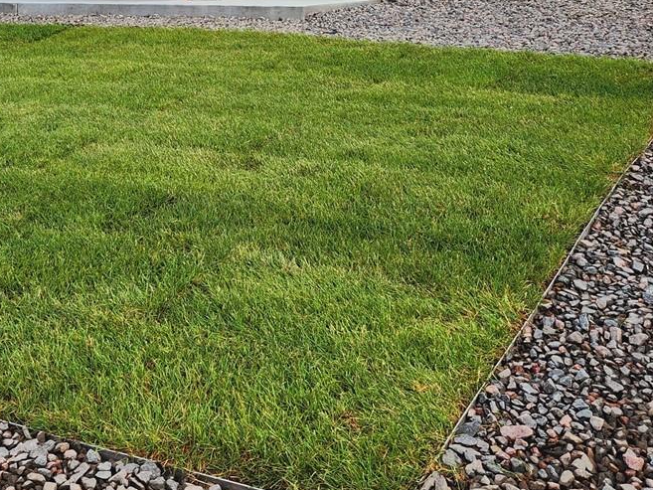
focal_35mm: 56
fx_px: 1057
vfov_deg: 24.1
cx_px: 209
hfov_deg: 34.0
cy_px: -76
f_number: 1.8
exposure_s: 1/525
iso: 20
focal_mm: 5.4
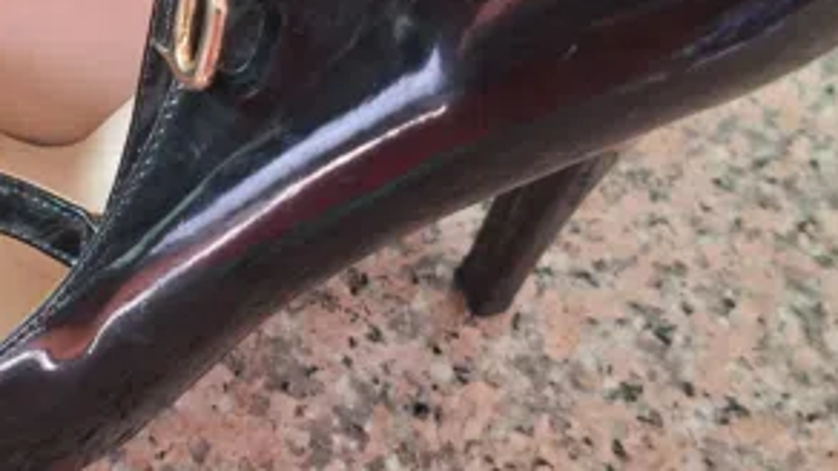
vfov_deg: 21.7
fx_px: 1222
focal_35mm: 55
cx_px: 212
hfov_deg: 37.0
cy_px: 129
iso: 80
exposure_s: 1/50
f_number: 1.8
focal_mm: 5.54
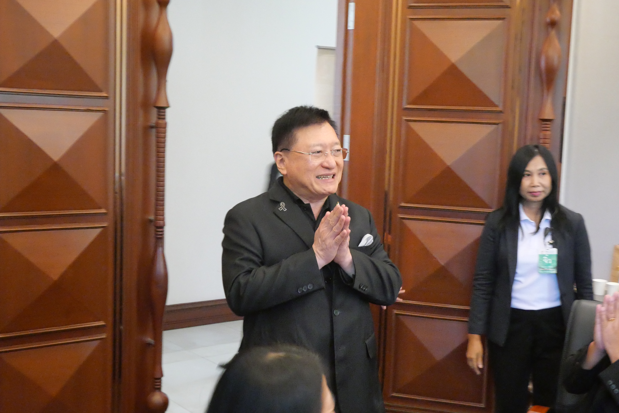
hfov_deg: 43.6
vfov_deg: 29.9
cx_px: 310
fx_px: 774
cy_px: 206
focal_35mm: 45
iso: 6400
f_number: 5.6
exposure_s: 1/25
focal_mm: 22
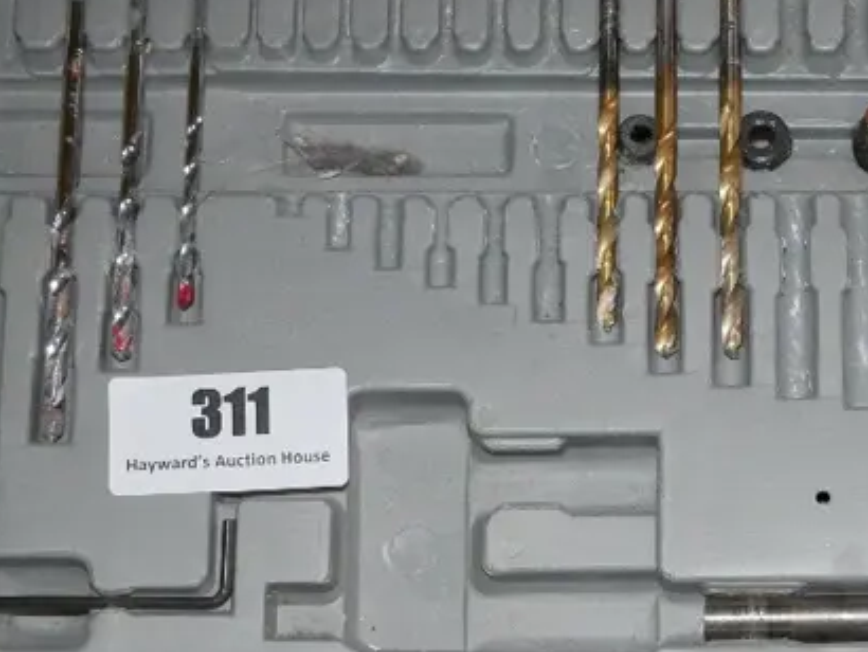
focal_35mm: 100
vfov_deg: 14.6
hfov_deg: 19.1
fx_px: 2509
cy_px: 606
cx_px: 857
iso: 3200
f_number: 5.6
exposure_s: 1/125
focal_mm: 20
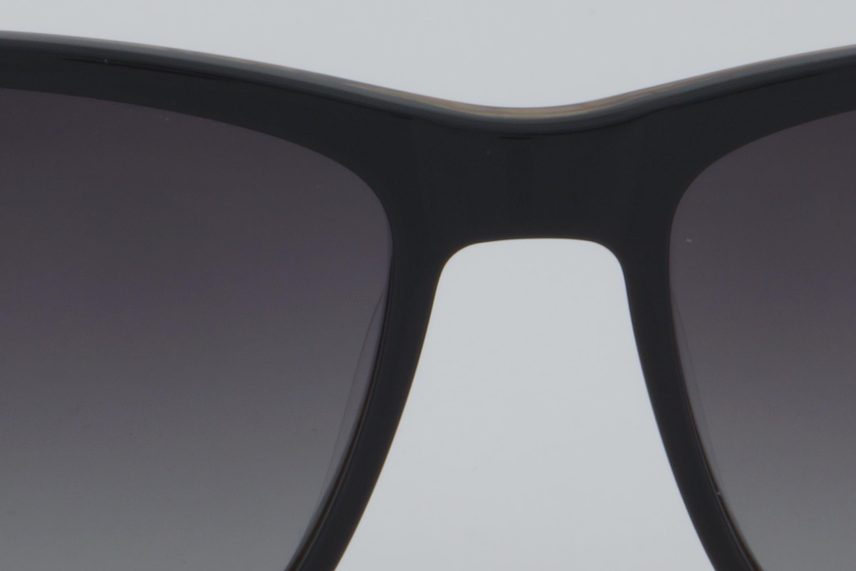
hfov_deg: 9.8
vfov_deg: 6.6
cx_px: 510
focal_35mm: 209
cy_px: 290
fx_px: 4976
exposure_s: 1/4
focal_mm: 55
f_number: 32
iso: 100
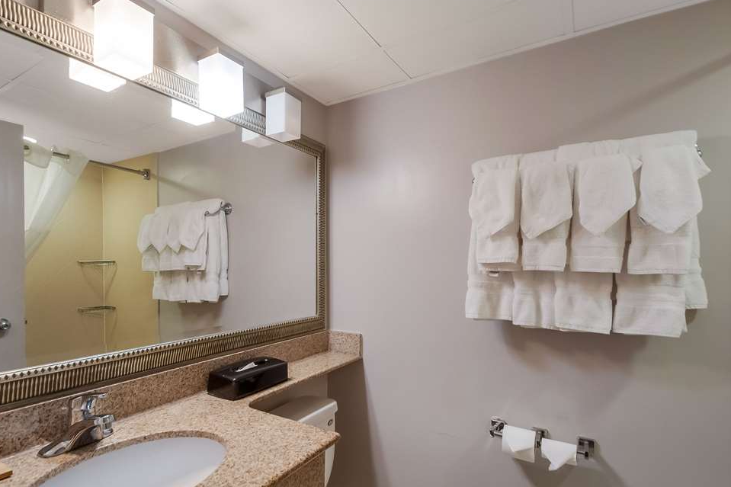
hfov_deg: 96.6
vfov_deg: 73.7
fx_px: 325
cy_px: 248
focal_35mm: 16
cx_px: 343
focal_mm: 10
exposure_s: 1/3
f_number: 8
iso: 400
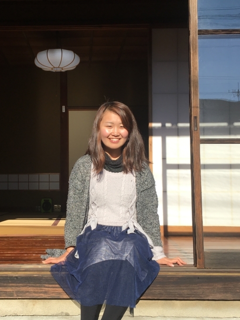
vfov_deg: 43.0
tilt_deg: +2.7
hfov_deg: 32.5
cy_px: 163
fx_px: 407
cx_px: 71
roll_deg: -0.2
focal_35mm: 44
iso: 25
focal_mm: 4.15
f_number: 2.2
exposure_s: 1/1241
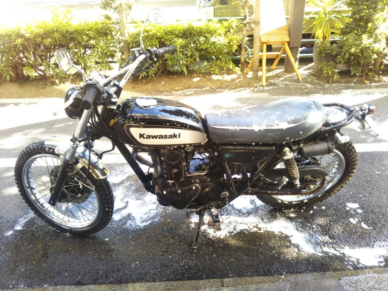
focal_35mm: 30
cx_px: 194
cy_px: 146
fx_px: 336
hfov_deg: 60.0
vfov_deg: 46.8
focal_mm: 4
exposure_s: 1/93
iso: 85
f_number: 2.2
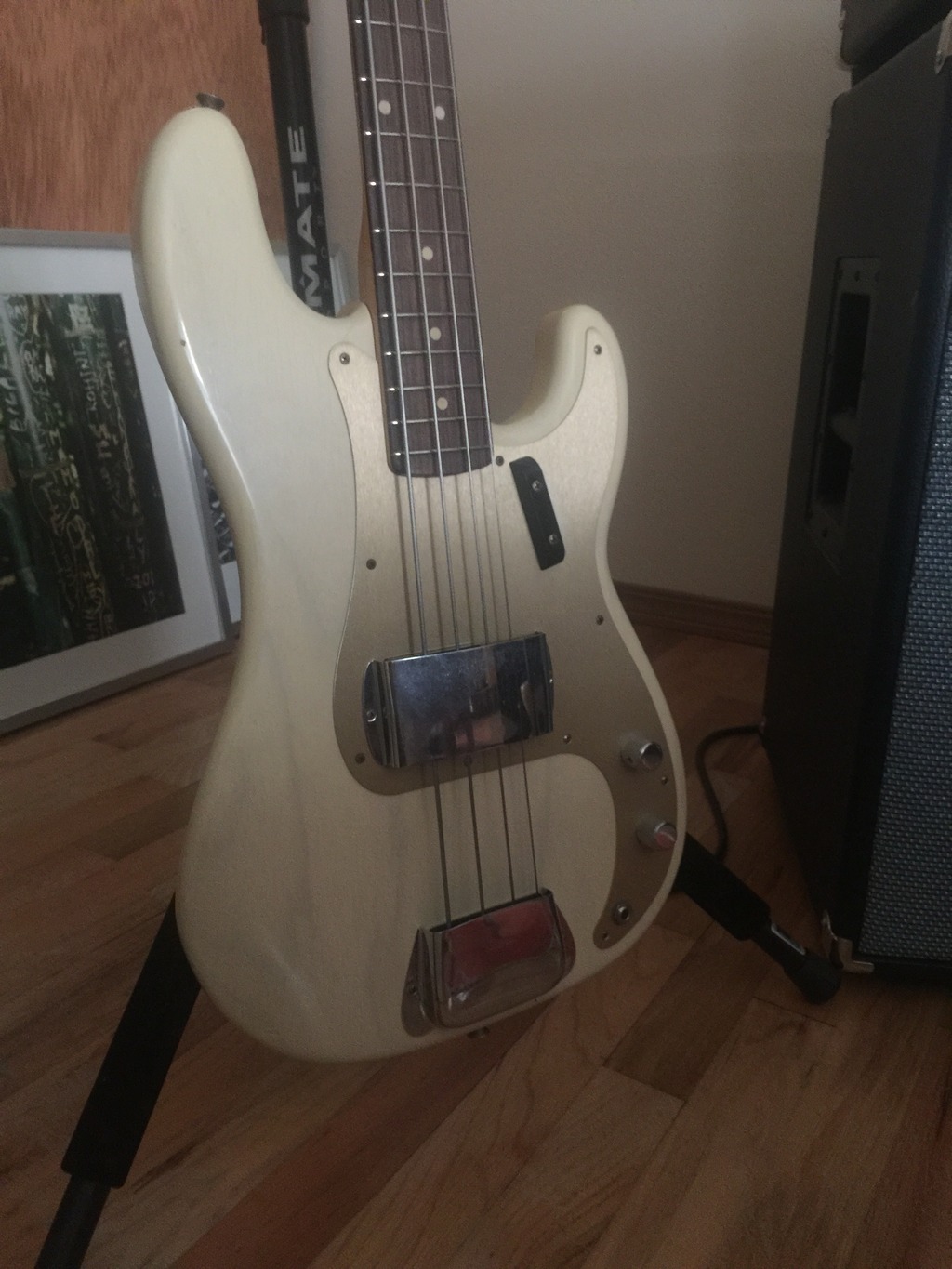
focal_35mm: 29
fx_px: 1063
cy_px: 634
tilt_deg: -16.9
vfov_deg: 61.7
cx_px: 476
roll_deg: -1.5
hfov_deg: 48.2
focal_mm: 4.15
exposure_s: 1/4
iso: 100
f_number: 2.2
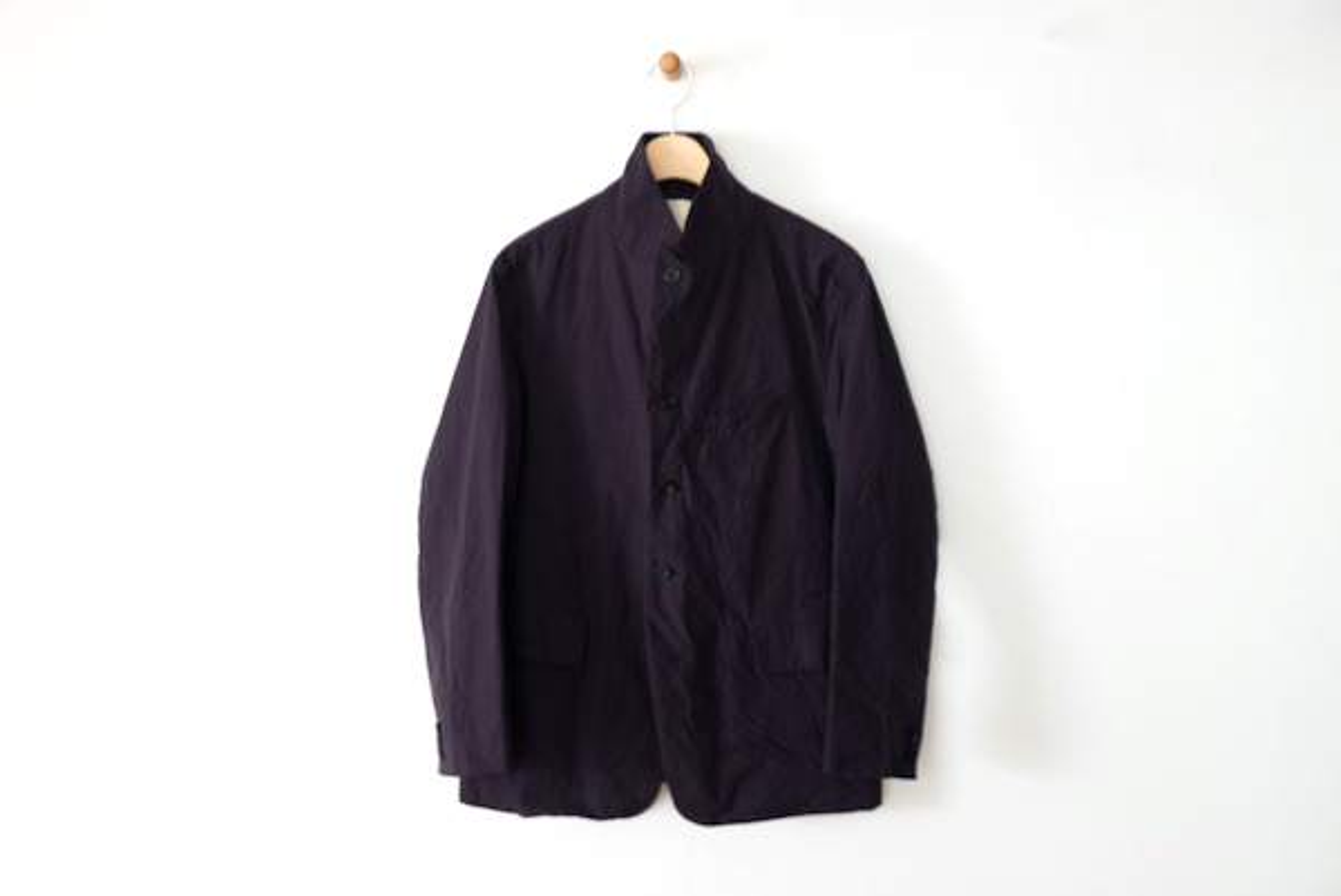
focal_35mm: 35
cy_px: 448
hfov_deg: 54.4
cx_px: 670
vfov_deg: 37.9
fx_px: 1305
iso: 200
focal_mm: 23.3
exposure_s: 1/3.1
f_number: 3.2
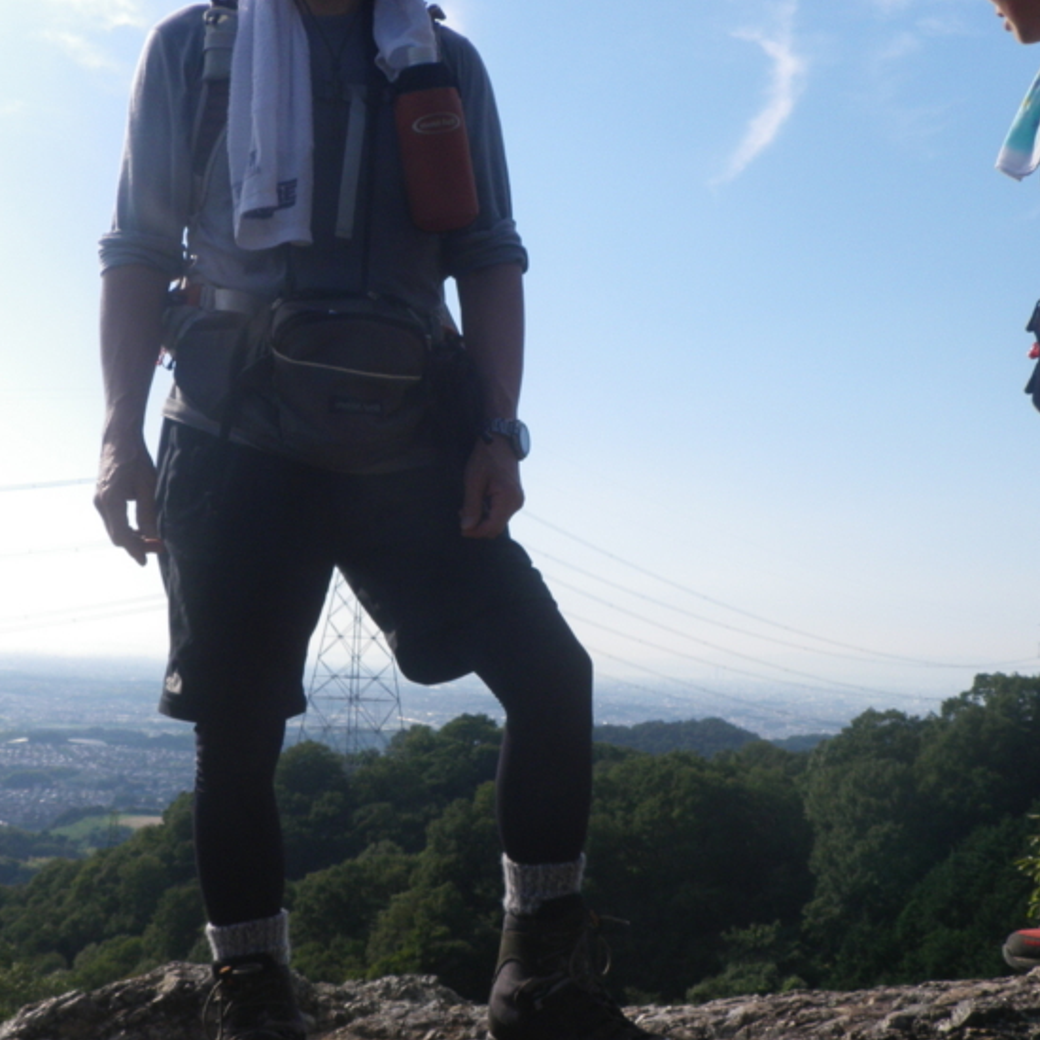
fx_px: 1530
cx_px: 518
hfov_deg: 37.6
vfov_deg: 37.5
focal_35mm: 45
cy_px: 550
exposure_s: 1/250
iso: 64
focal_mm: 6.2
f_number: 6.3
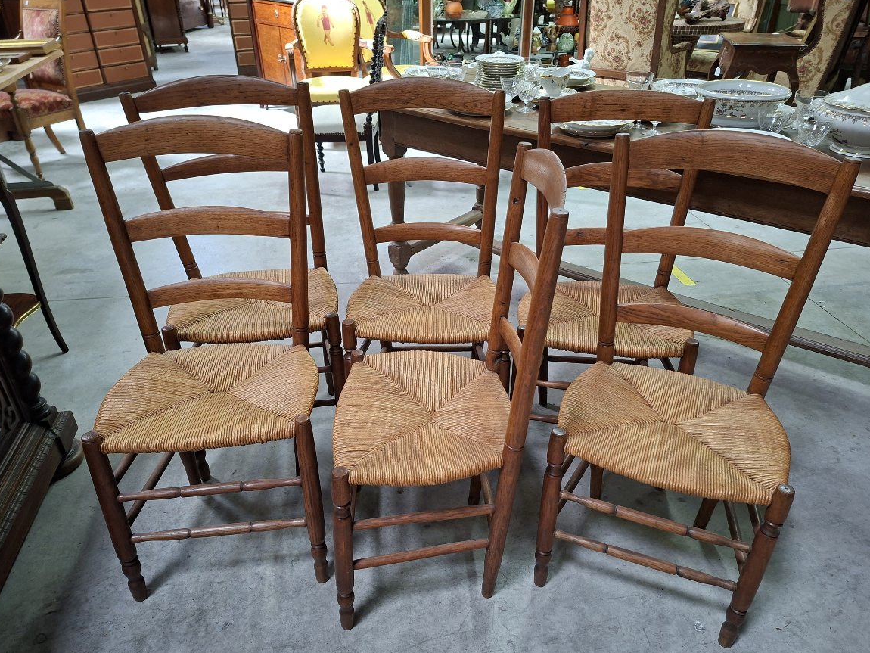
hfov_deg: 71.6
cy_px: 337
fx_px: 603
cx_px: 446
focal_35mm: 24
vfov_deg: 56.8
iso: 250
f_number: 1.8
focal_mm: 5.54
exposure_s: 1/50
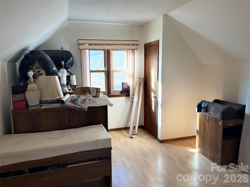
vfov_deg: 53.1
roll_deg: +2.3
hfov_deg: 67.3
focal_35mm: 26
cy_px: 94
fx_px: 188
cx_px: 125
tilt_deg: -5.2
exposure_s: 1/124
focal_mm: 5.96
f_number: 1.6
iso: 125
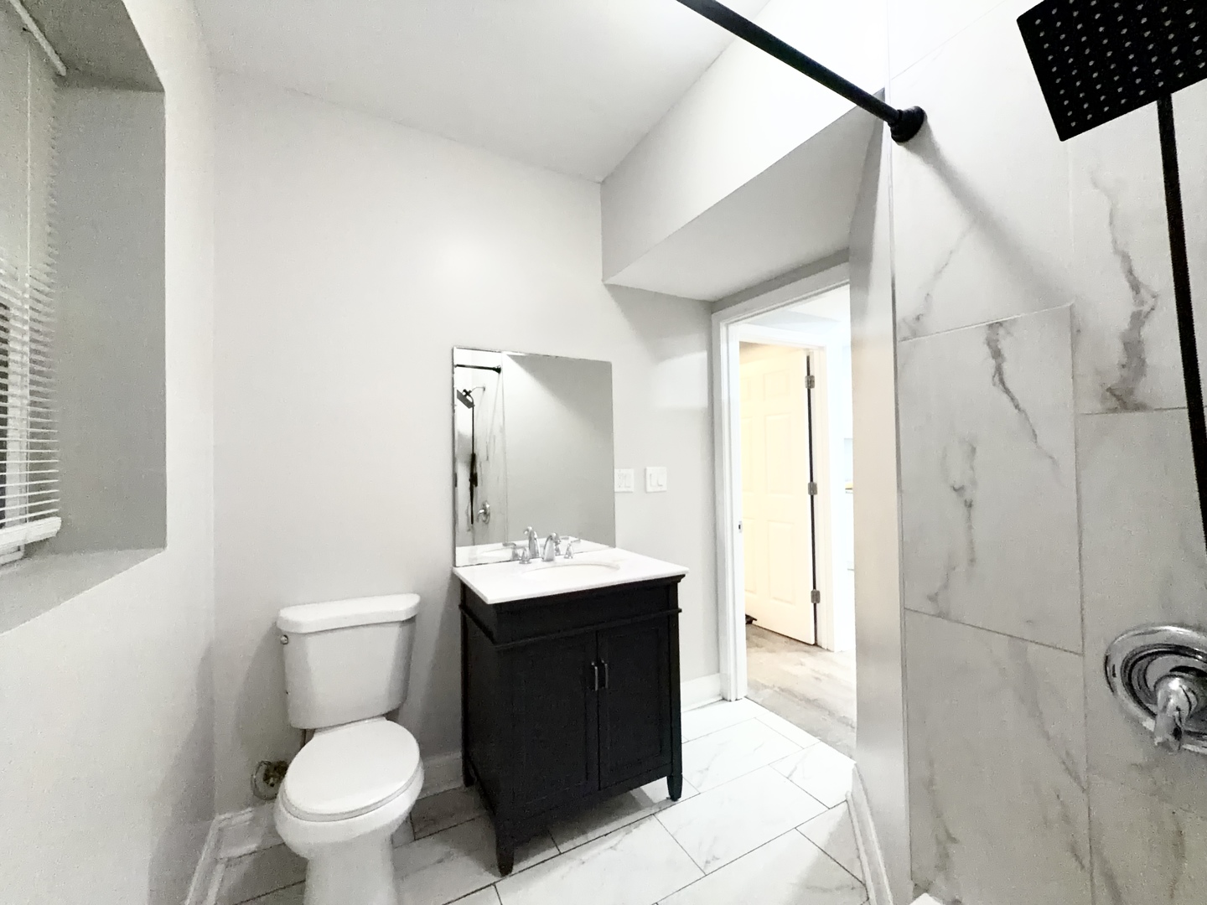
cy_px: 452
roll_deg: +1.4
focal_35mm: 14
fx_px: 488
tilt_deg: +1.3
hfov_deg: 102.1
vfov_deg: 85.7
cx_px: 604
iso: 500
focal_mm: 2.22
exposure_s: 1/60
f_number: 2.2
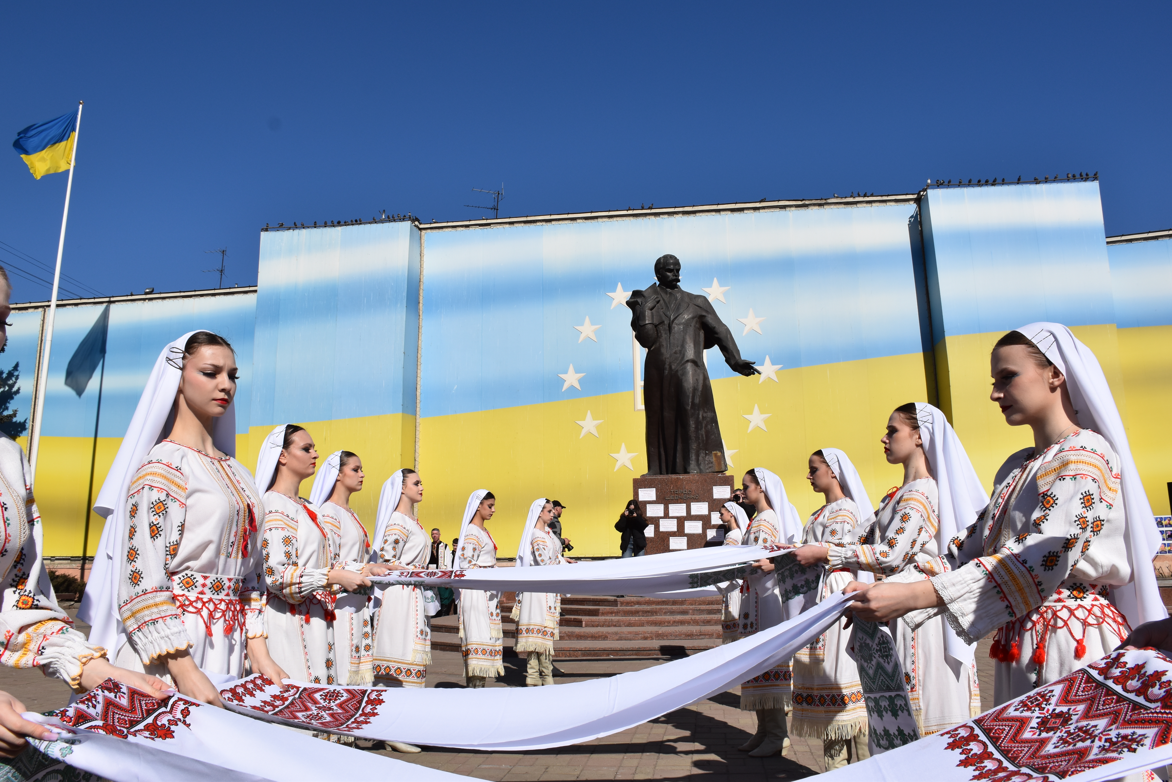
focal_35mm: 27
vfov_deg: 47.9
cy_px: 391
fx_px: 879
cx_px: 586
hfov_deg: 67.4
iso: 200
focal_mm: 18
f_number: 11
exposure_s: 1/500
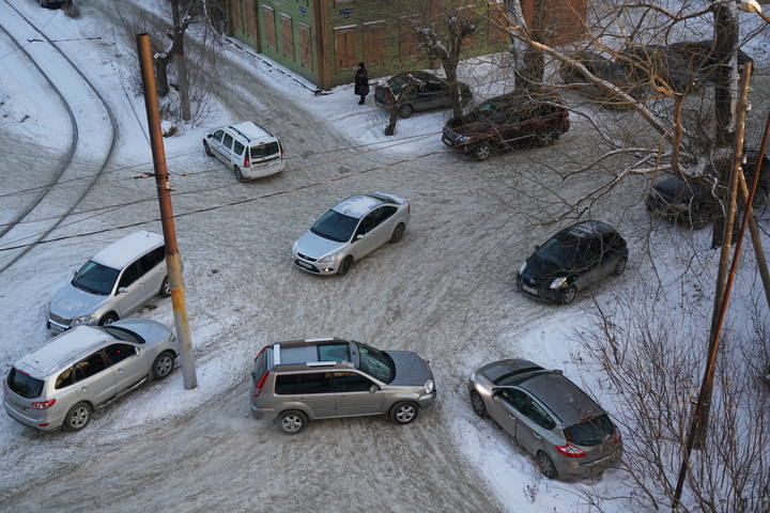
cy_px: 256
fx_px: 984
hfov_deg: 42.7
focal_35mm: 46
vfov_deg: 29.2
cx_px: 385
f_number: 4
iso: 200
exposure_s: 1/160
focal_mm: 46
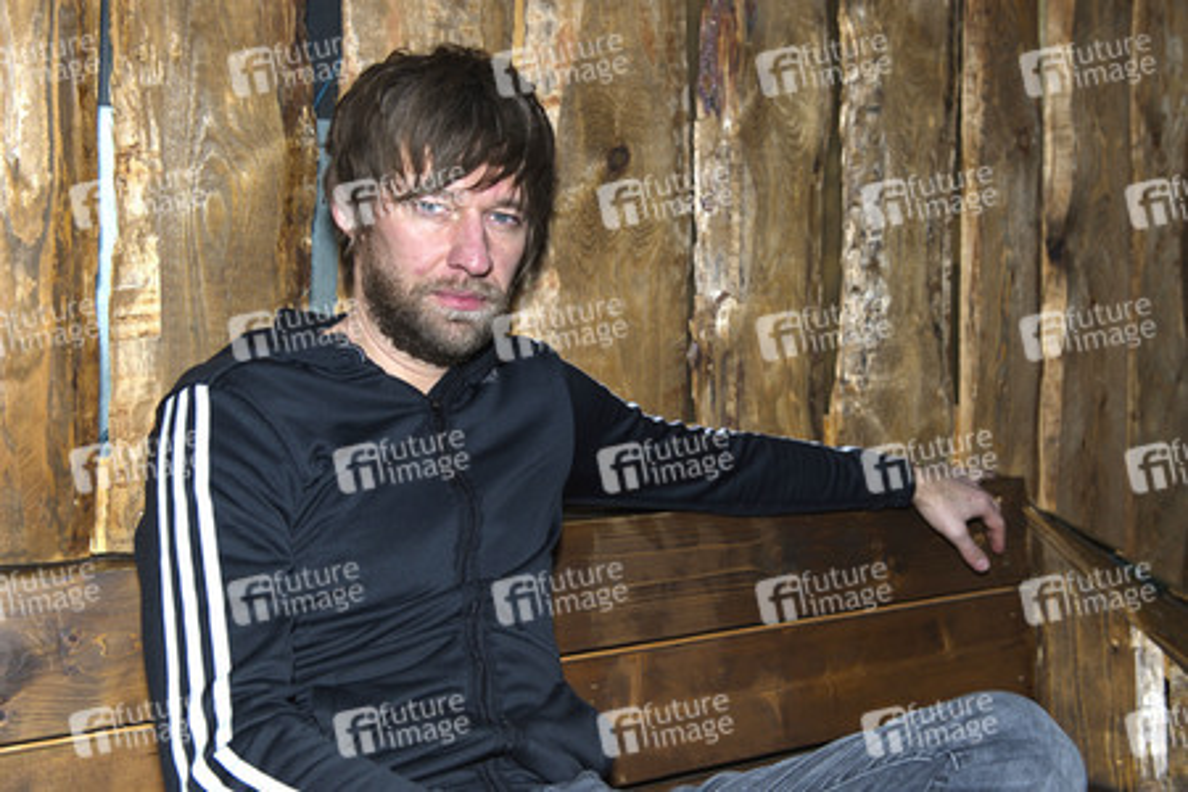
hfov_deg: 50.7
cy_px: 396
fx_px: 1254
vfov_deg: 35.1
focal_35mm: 38
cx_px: 594
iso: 800
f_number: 4.5
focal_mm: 38
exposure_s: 1/160
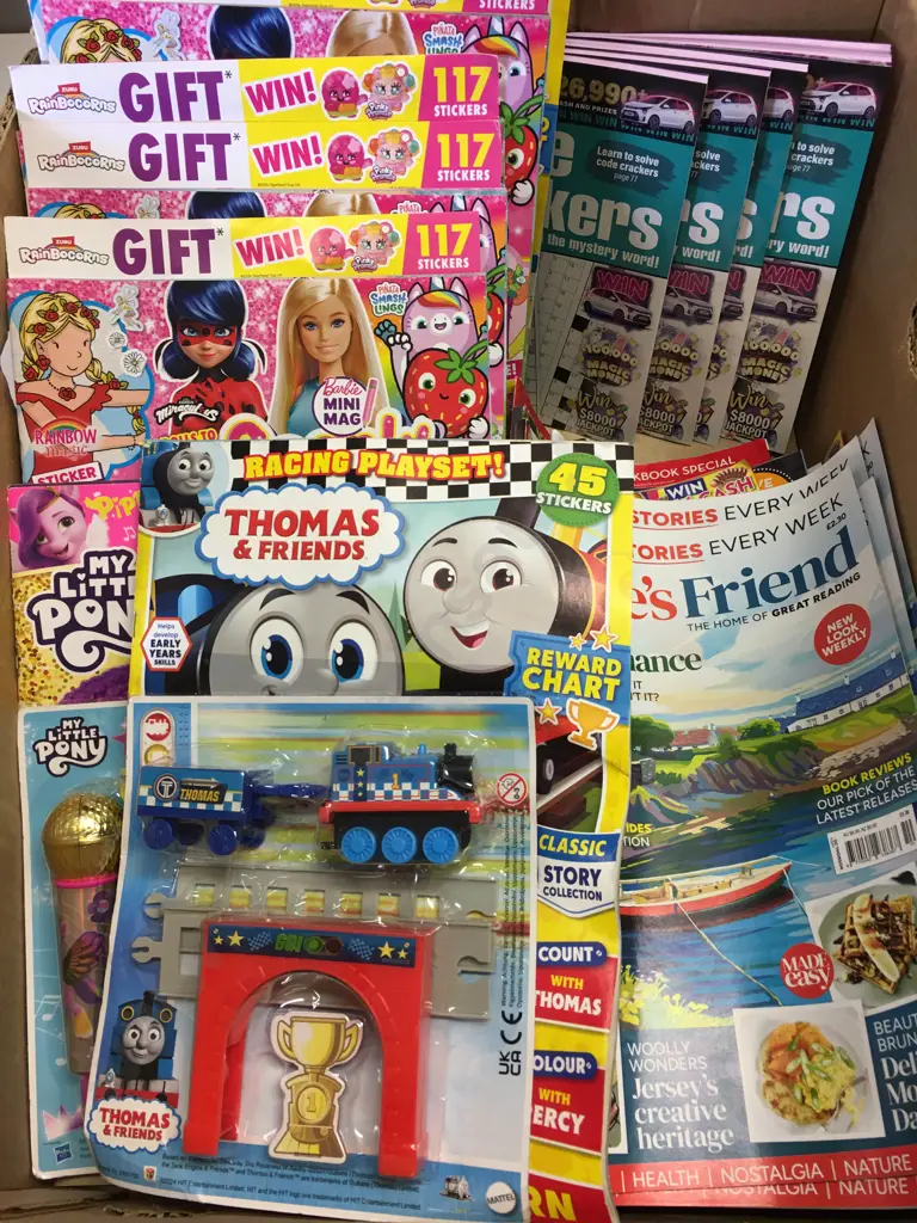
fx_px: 1024
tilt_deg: -61.0
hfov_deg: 48.2
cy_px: 612
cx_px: 458
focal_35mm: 29
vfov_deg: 61.7
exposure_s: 1/33
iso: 40
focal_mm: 4.15
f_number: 2.2
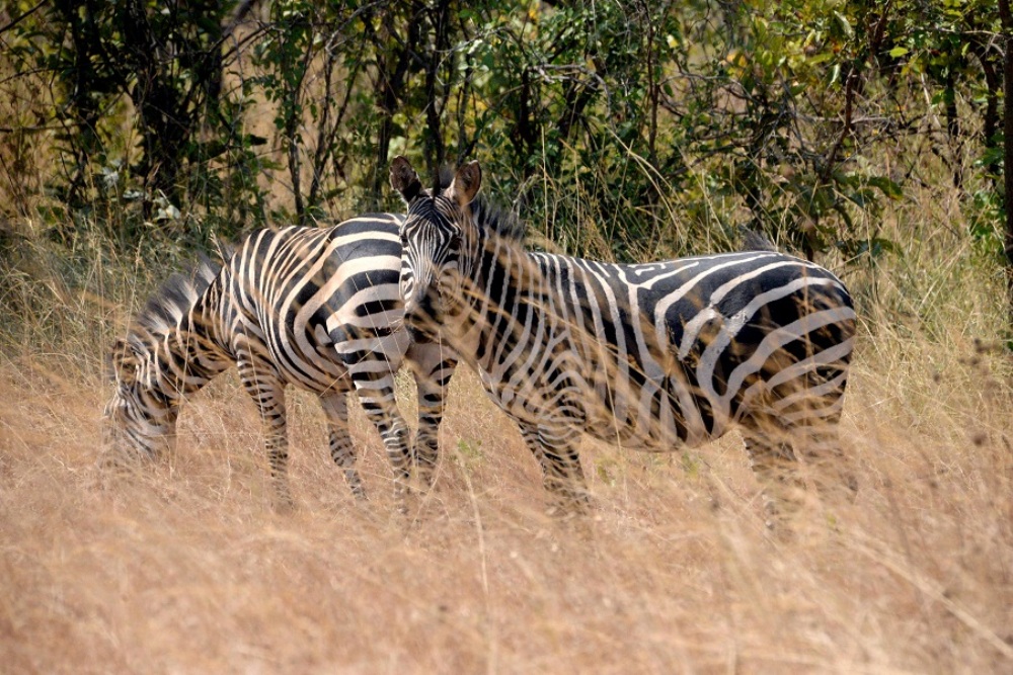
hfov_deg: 4.9
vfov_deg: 3.3
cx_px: 506
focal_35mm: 420
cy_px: 338
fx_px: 11819
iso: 1250
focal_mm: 420
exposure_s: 1/2500
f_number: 14
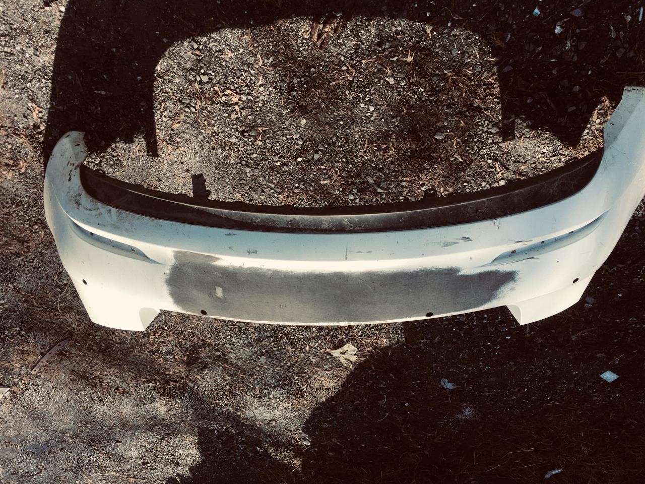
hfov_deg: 61.7
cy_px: 242
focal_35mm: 29
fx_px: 540
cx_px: 322
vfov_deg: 48.2
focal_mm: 4.15
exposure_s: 1/905
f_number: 2.2
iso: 25
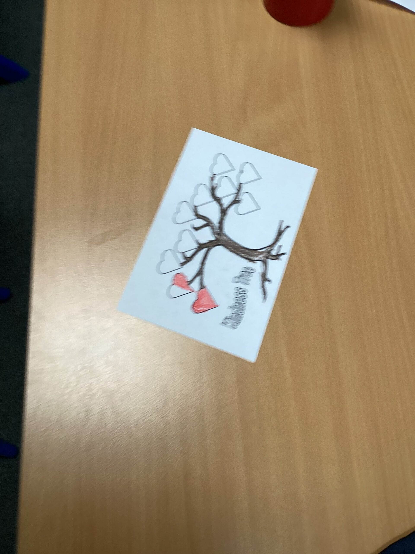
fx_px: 496
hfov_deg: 45.4
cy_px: 277
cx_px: 208
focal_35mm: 31
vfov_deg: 58.4
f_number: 2.4
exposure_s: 1/50
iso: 100
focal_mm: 3.3
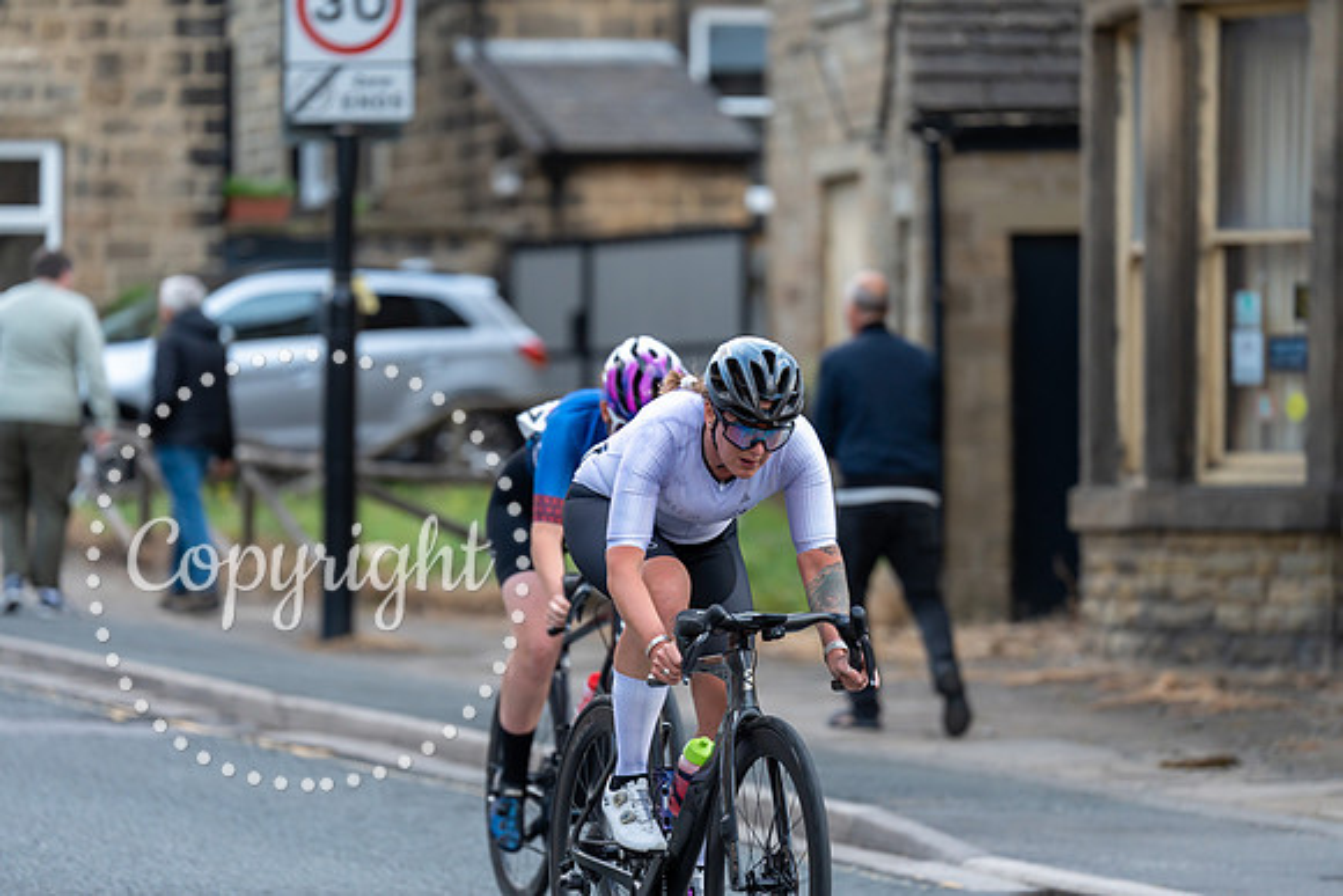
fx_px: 6903
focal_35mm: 185
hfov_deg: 11.1
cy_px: 448
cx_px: 672
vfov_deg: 7.4
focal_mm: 185
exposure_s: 1/1000
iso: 800
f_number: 3.2
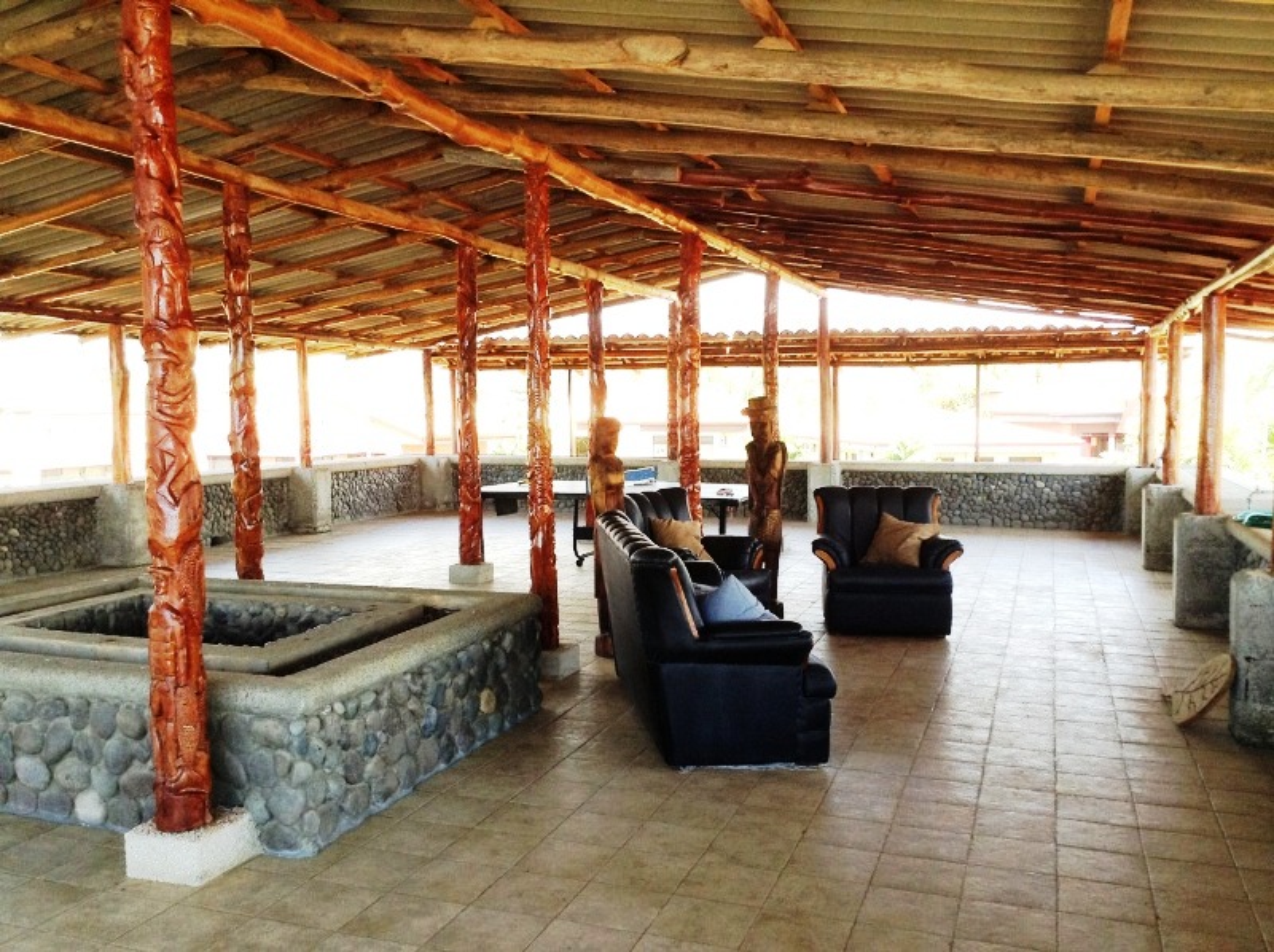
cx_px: 637
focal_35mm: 33
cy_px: 476
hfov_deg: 55.4
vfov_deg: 42.9
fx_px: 1213
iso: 50
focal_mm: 3.3
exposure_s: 1/120
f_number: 2.4
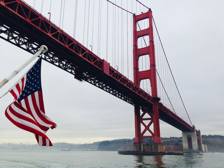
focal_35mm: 33
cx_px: 112
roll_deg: +3.2
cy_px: 84
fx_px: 214
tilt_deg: +16.4
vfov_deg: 42.9
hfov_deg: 55.4
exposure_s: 1/903
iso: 50
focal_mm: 4.12
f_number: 2.4
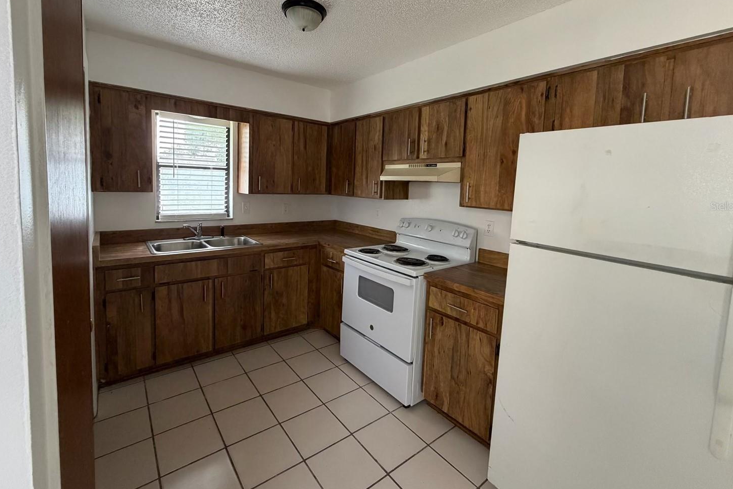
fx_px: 326
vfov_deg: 73.3
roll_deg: -2.4
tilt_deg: -4.0
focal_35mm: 16
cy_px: 206
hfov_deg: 96.7
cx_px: 355
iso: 320
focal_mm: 2.22
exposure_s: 1/121
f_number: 2.2
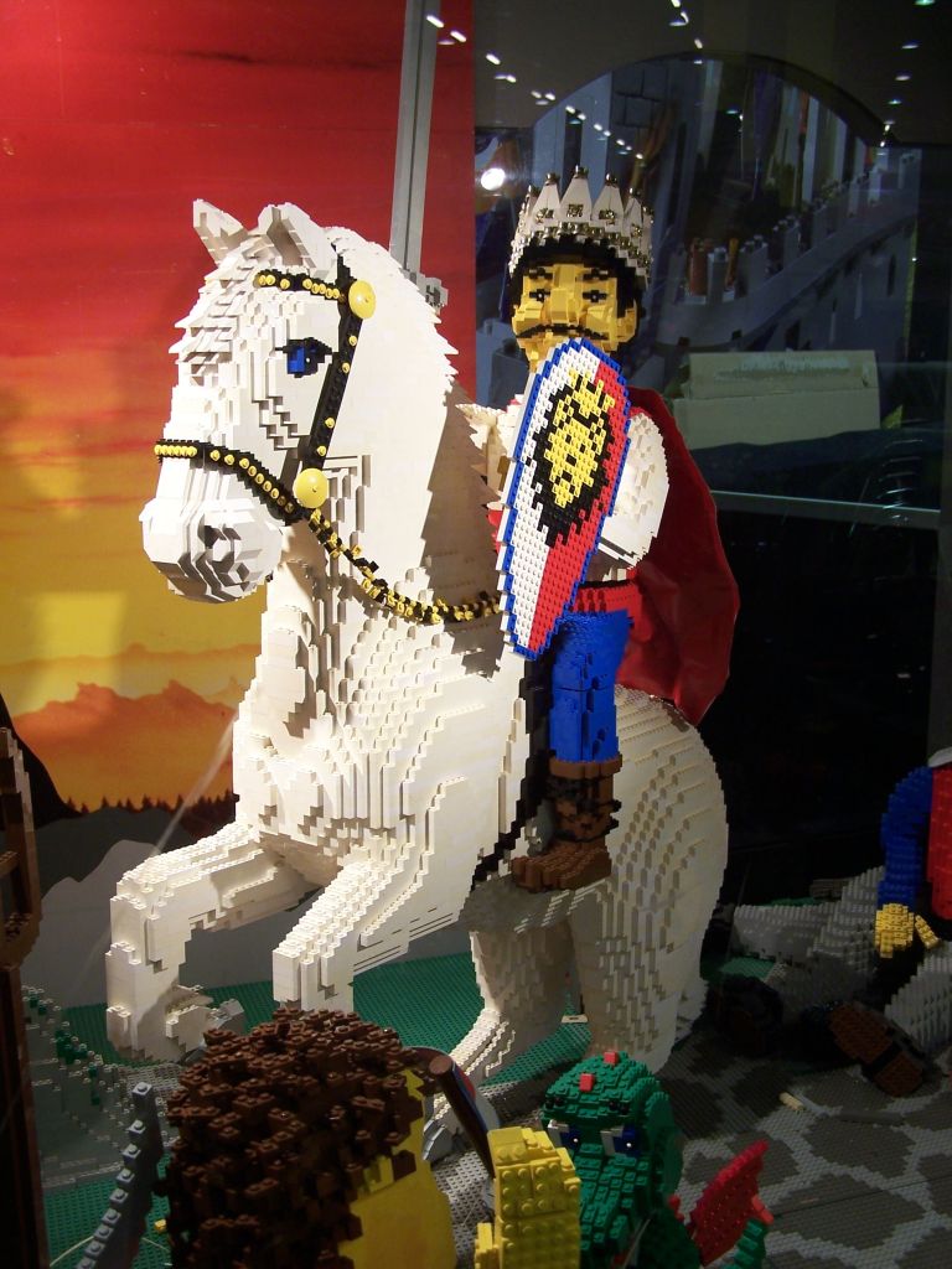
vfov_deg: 46.8
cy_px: 634
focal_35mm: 40
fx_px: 1467
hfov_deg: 36.0
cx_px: 476
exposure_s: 1/10
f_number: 2.8
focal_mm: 6.7
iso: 80
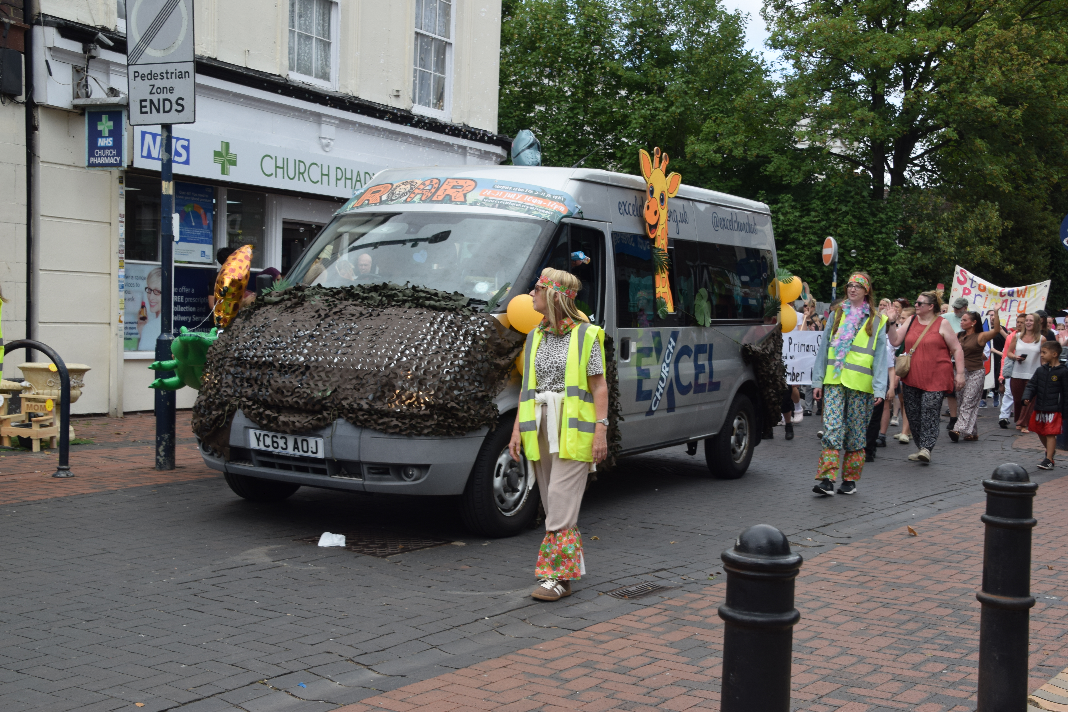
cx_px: 534
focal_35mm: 45
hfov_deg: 43.6
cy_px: 356
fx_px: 1335
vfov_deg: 29.9
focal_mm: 30
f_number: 8
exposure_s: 1/250
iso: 220
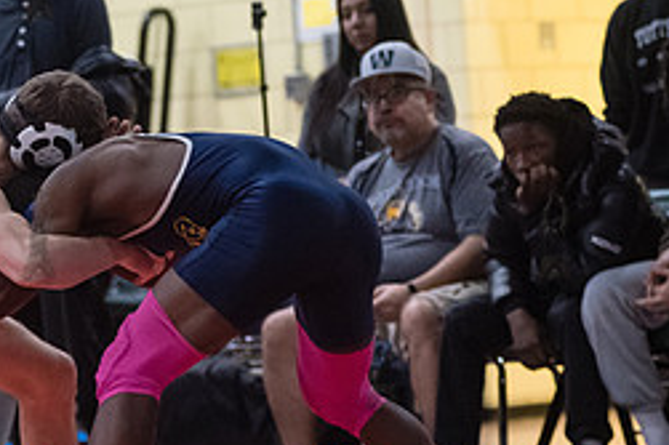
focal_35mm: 259
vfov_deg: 5.3
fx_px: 4810
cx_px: 37
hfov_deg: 7.9
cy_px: 233
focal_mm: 112
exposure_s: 1/500
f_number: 3.5
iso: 8000
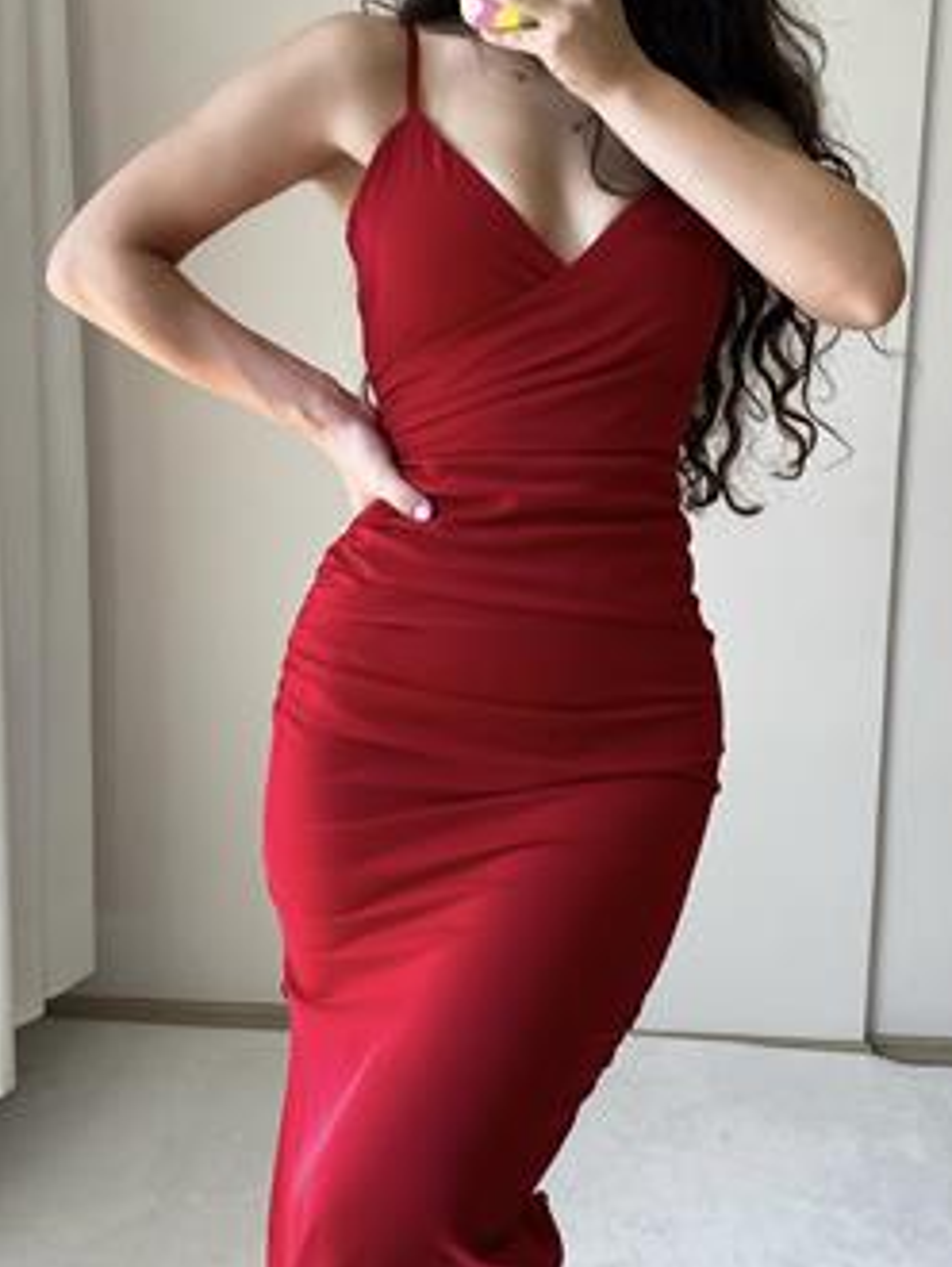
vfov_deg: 44.6
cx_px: 488
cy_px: 516
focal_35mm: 42
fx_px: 1538
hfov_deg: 34.4
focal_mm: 4.25
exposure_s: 1/140
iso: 32
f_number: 1.8
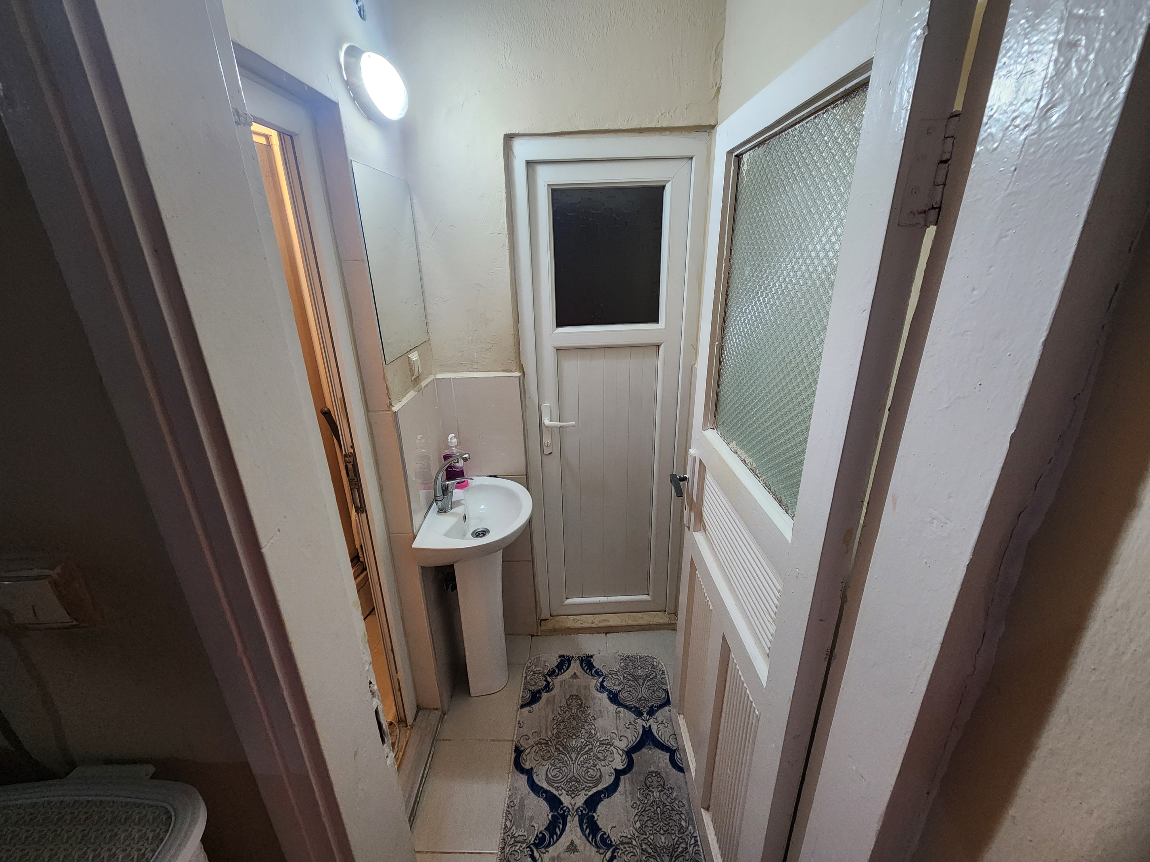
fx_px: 432
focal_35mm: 13
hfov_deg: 106.2
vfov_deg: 89.9
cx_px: 575
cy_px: 431
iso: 400
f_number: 2.2
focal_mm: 2.2
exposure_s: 1/50
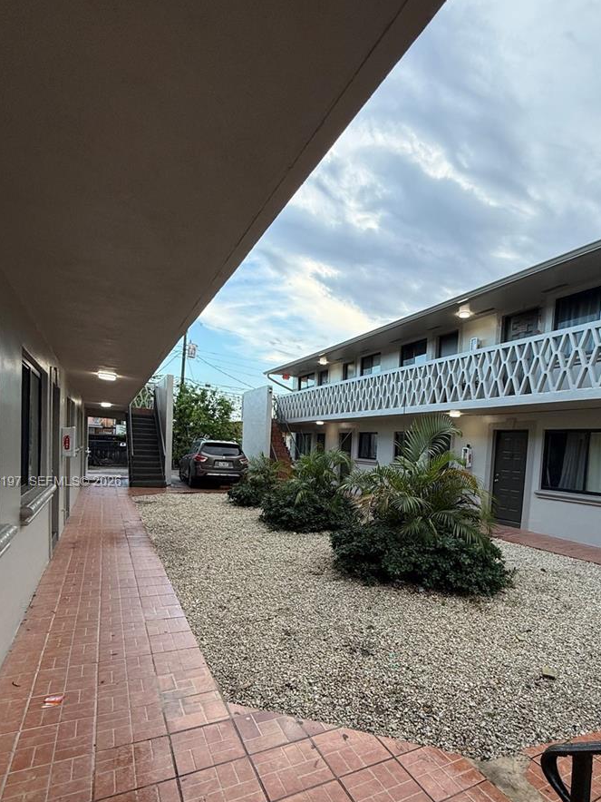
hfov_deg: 68.0
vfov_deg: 83.6
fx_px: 440
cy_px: 483
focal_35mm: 19
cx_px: 362
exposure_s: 1/126
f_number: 2.2
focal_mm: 2.22
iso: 64
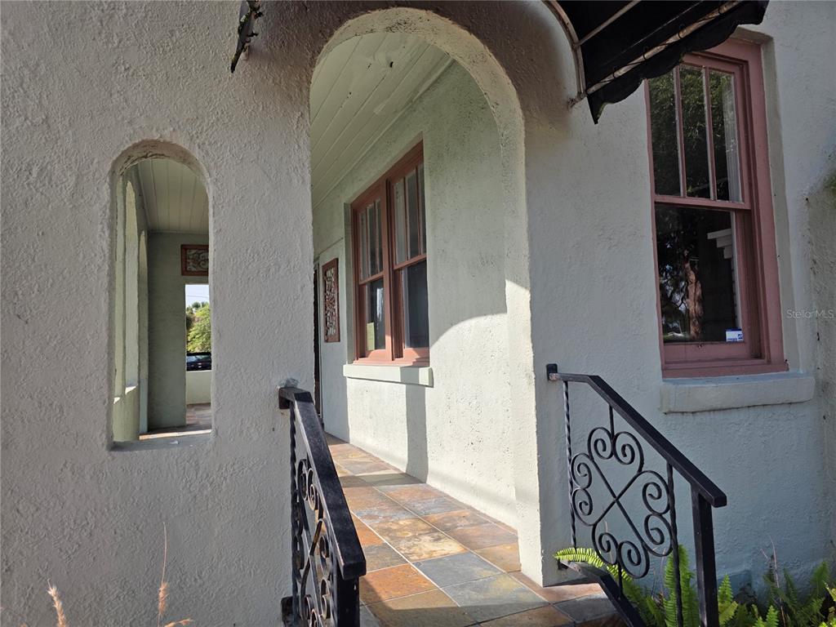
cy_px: 314
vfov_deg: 58.9
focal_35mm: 23
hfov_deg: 73.9
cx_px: 418
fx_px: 555
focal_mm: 6.3
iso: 80
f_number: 1.7
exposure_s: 1/3972
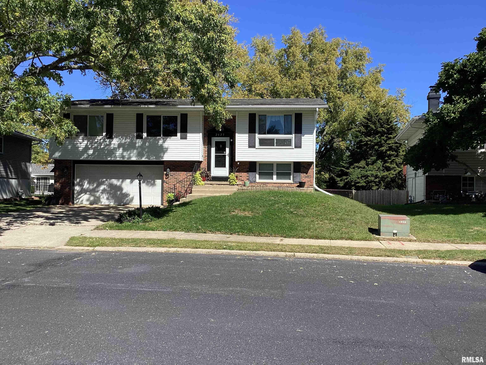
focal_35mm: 31
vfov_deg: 45.4
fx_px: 435
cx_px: 243
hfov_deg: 58.4
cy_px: 182
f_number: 2.4
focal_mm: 3.3
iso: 25
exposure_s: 1/905
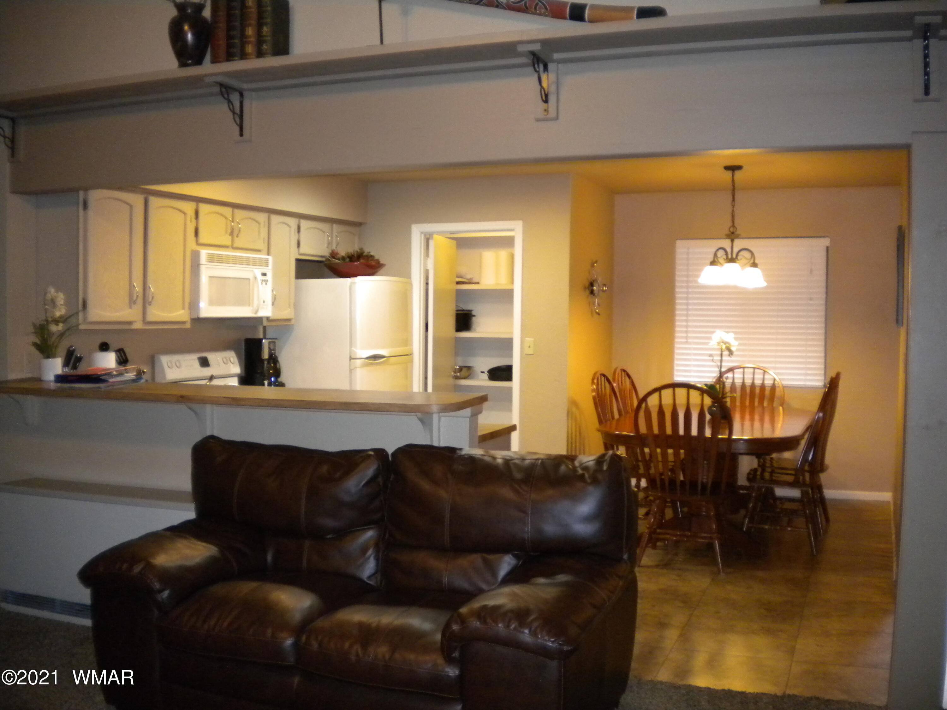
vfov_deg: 40.7
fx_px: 958
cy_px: 355
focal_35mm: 35
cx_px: 474
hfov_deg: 52.6
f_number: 3.1
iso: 400
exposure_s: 1/30
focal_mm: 6.3
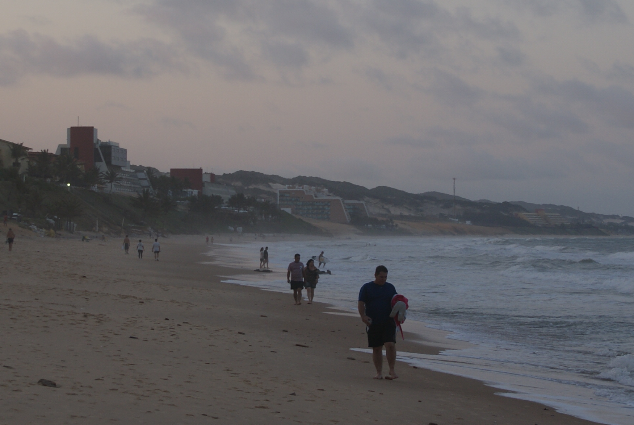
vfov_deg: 11.8
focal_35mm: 116
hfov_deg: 17.6
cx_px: 270
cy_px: 195
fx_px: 2047
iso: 100
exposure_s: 1/125
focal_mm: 35
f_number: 5.6
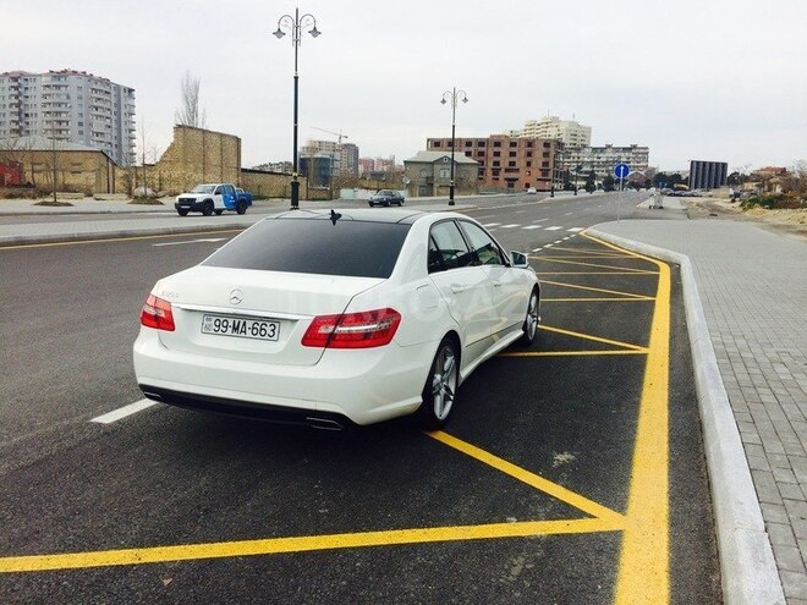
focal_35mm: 29
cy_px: 302
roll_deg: +0.2
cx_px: 404
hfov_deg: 61.7
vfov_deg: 48.2
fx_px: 676
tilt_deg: -9.4
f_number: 2.2
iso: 32
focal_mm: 4.15
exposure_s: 1/1172
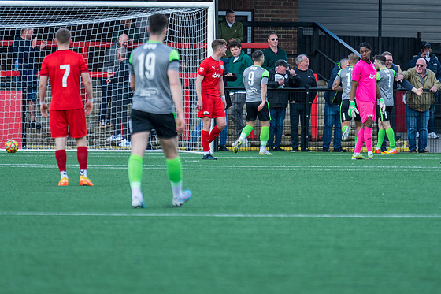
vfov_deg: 2.7
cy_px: 117
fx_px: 6331
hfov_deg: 4.0
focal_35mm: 517
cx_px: 261
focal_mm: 280
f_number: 4
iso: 400
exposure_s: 1/800
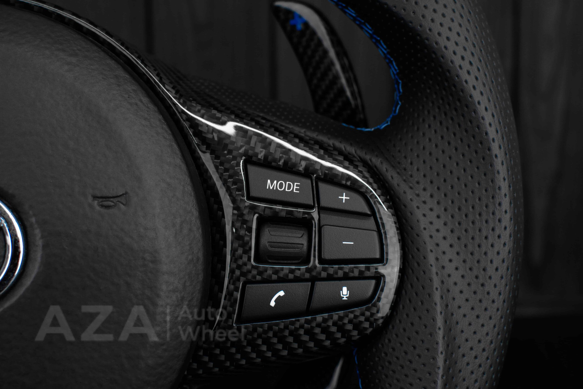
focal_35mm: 52
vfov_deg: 25.8
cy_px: 194
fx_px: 850
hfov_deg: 37.8
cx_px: 292
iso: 500
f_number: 6.3
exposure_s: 1/125
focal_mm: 35
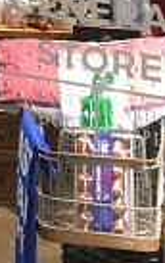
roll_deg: -1.3
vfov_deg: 10.7
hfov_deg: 6.9
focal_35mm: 181
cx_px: -241
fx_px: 1298
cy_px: -251
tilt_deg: +4.3
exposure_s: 1/30
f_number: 2.2
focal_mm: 4.15
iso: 50
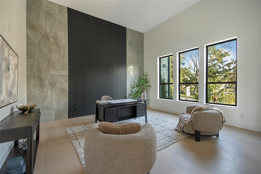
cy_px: 87
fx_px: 109
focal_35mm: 15
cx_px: 130
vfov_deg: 77.3
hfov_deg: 100.4
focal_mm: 10
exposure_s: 1/3
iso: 100
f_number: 8
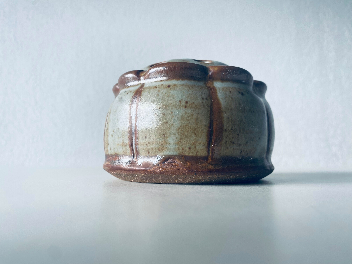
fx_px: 264
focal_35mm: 26
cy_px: 132
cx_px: 176
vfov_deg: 53.1
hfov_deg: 67.3
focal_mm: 4.25
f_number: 1.8
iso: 32
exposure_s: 1/122
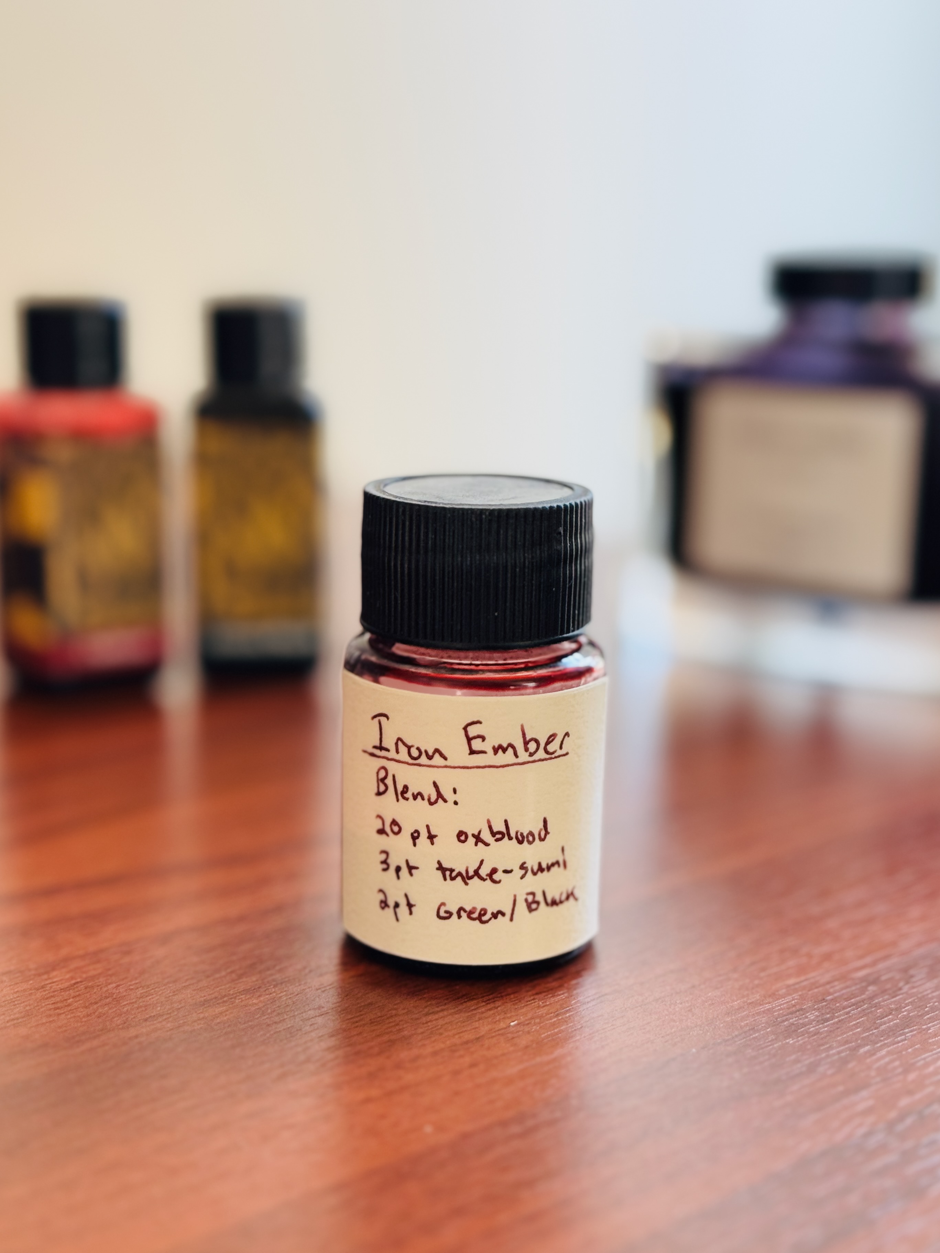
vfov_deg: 39.7
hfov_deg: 30.3
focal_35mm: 48
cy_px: 626
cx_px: 470
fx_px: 1738
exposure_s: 1/61
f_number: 1.78
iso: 100
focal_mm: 6.76
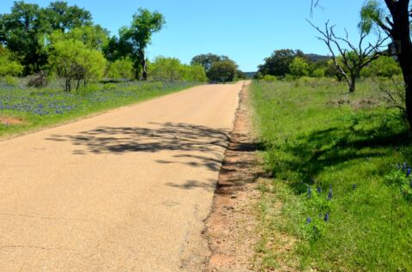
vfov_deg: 30.2
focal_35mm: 44
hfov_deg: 44.0
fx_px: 502
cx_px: 138
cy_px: 105
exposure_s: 1/125
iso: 200
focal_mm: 22
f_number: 16
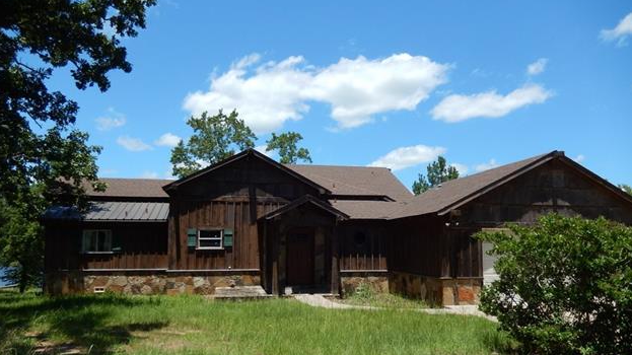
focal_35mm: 28
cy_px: 202
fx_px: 469
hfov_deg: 67.9
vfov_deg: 41.4
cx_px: 322
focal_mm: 4.5
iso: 125
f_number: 3.4
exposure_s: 1/1500
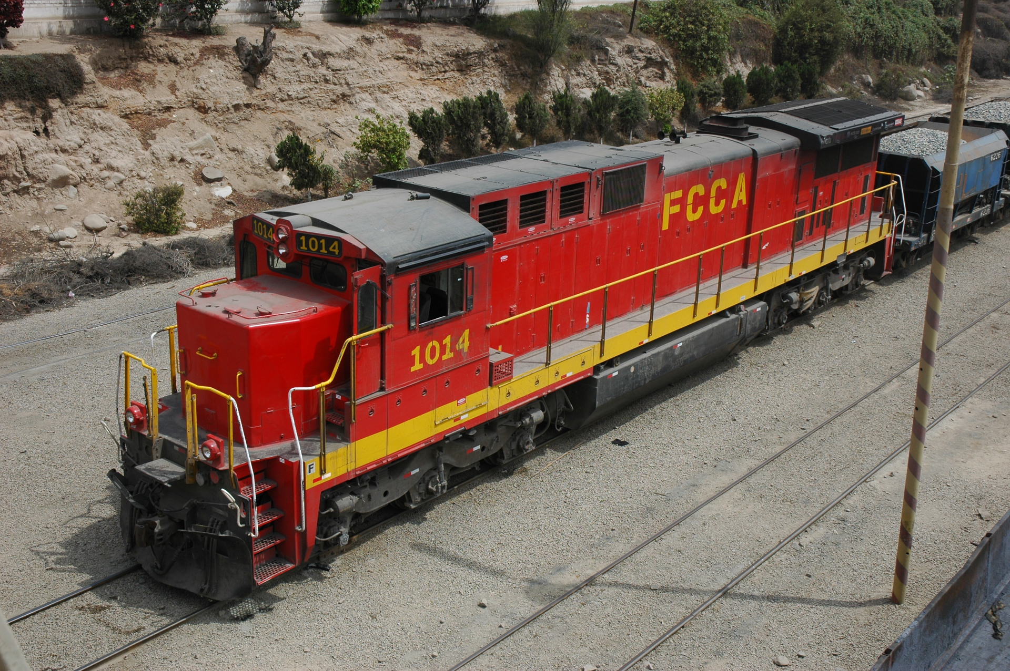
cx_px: 505
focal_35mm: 44
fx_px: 1219
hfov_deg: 45.0
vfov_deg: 30.8
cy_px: 336
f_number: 10
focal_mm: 29
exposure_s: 1/400
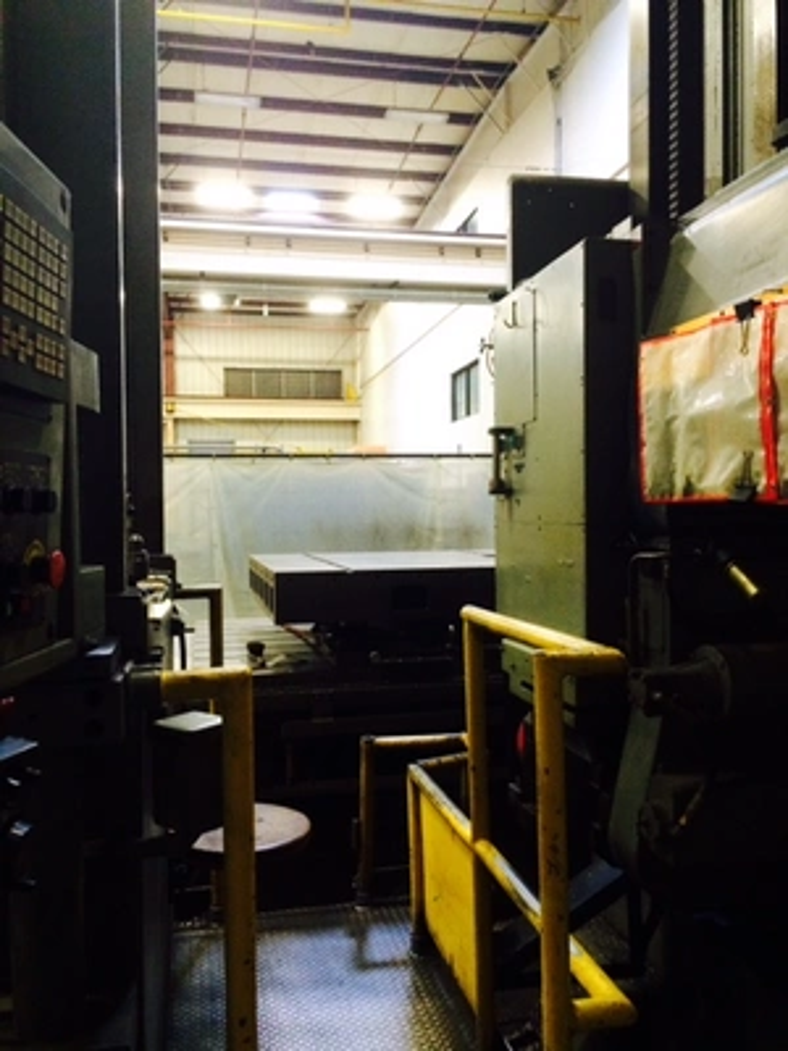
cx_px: 394
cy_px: 526
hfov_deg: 48.2
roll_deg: +1.0
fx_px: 880
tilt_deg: -3.9
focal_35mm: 29
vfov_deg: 61.7
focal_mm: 4.15
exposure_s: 1/30
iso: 250
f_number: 2.2
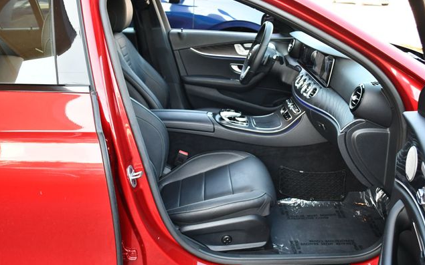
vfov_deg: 34.4
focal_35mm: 37
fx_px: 429
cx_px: 213
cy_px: 132
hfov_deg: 52.7
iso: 800
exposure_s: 1/250
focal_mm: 18
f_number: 3.5
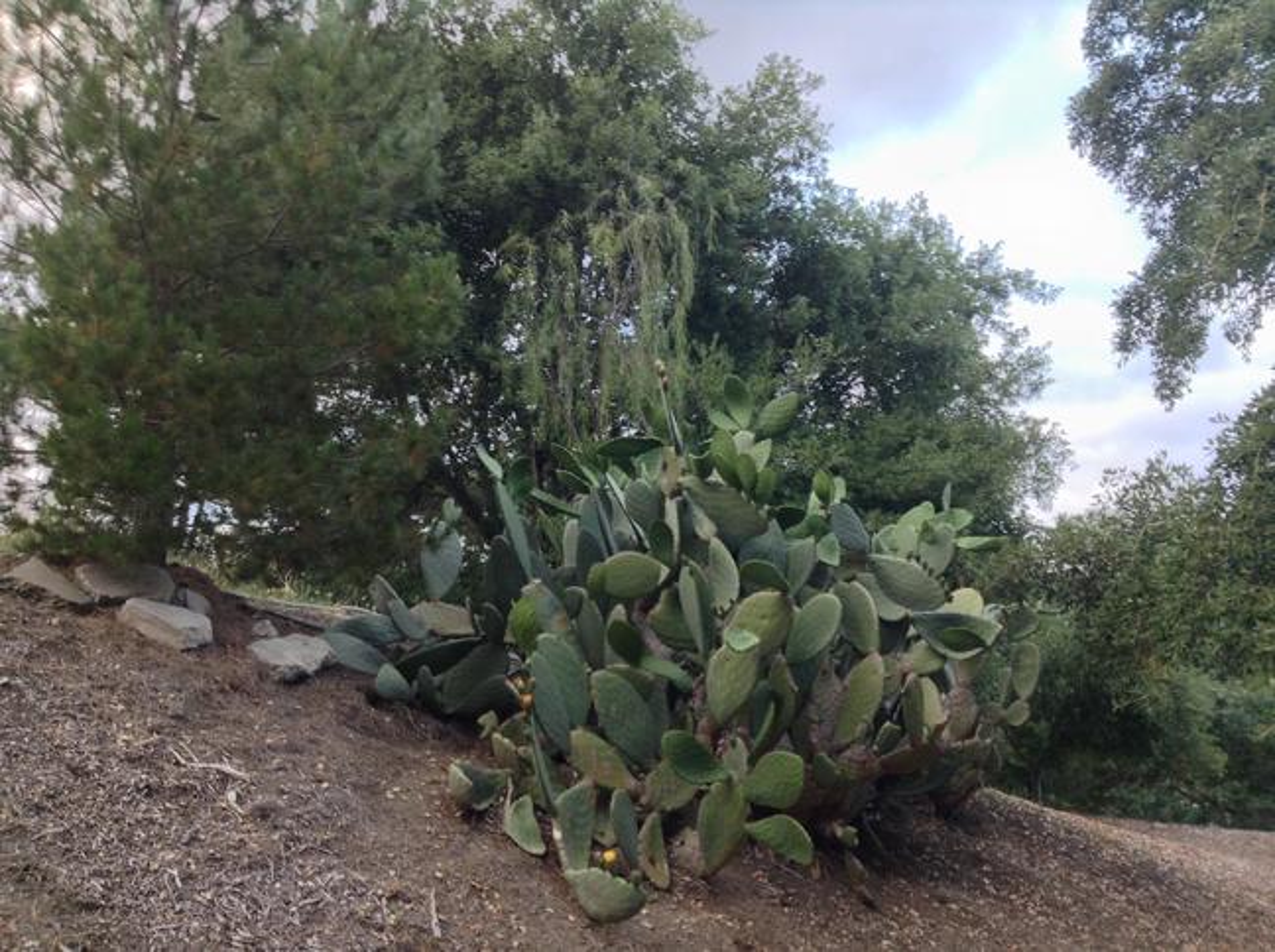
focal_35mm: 33
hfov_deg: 55.4
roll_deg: +3.0
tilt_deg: +10.5
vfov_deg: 42.8
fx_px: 1214
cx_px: 638
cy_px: 476
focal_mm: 3.3
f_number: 2.4
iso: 32
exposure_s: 1/24
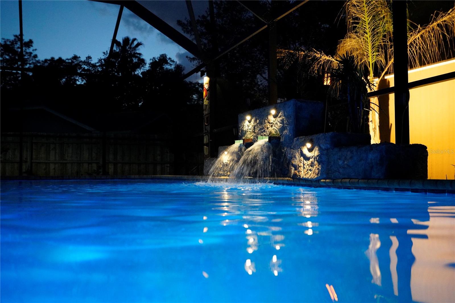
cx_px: 228
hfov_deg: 54.4
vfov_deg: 37.8
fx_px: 442
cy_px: 152
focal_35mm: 35
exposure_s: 1/40
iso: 12800
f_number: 4
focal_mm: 35
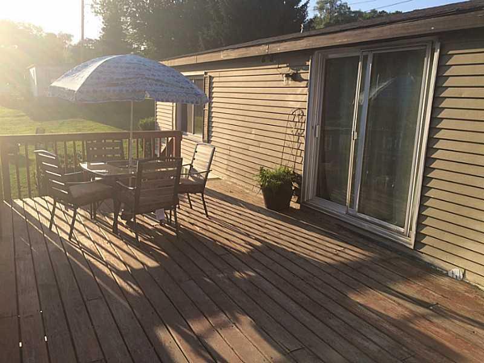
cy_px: 182
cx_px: 242
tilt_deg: -10.1
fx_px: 405
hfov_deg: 61.7
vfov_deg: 48.2
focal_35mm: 29
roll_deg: -0.8
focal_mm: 4.15
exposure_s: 1/1080
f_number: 2.2
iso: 32
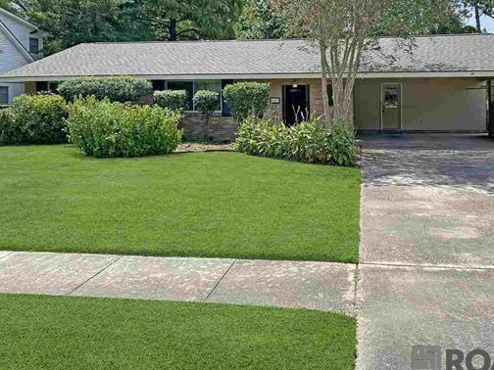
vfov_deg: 42.6
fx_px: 471
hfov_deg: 55.1
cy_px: 140
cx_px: 289
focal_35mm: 33
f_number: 1.8
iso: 32
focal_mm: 4.25
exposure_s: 1/1701
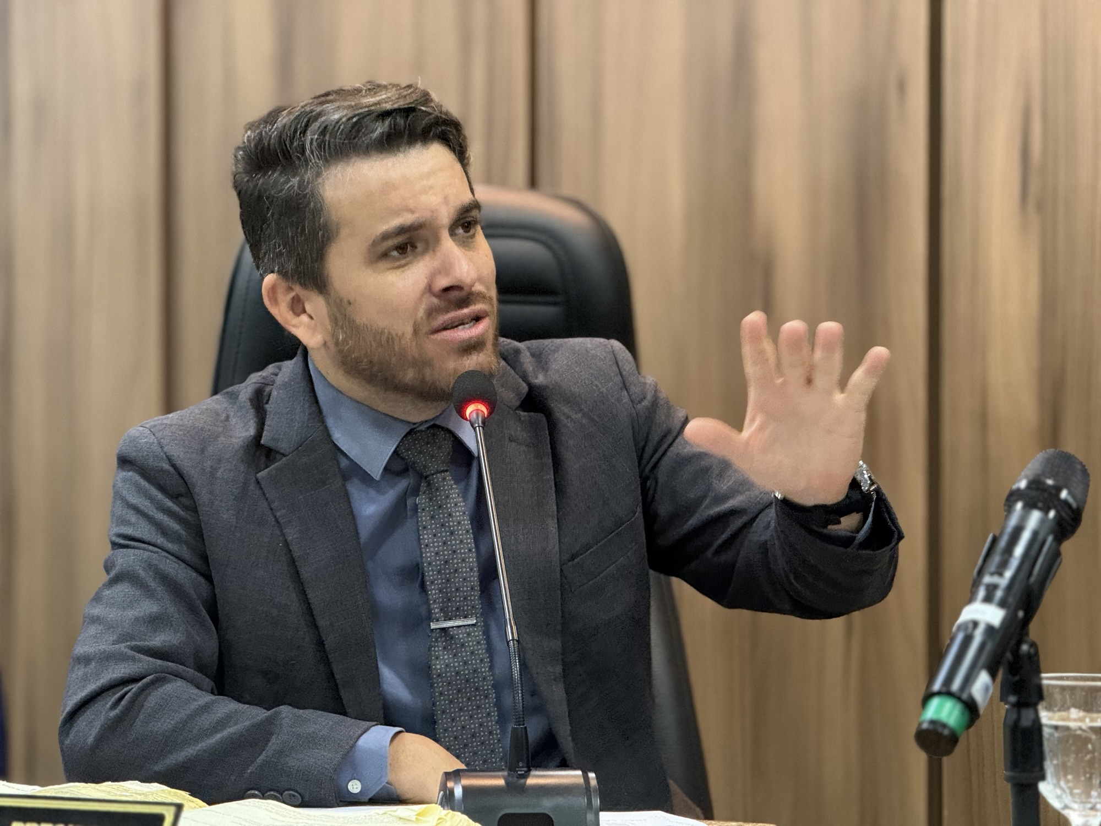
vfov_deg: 12.3
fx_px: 3817
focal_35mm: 120
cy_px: 413
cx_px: 550
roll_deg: -0.3
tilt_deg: -0.9
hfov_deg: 16.4
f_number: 2.8
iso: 800
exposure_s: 1/58
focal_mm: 15.66
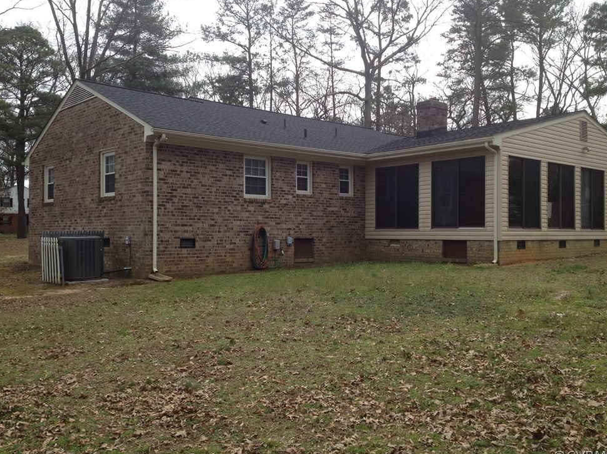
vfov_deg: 38.6
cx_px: 305
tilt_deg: -0.7
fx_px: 649
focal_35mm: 37
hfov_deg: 50.2
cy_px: 226
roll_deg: -0.9
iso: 50
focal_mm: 4.28
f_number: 2.4
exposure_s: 1/876
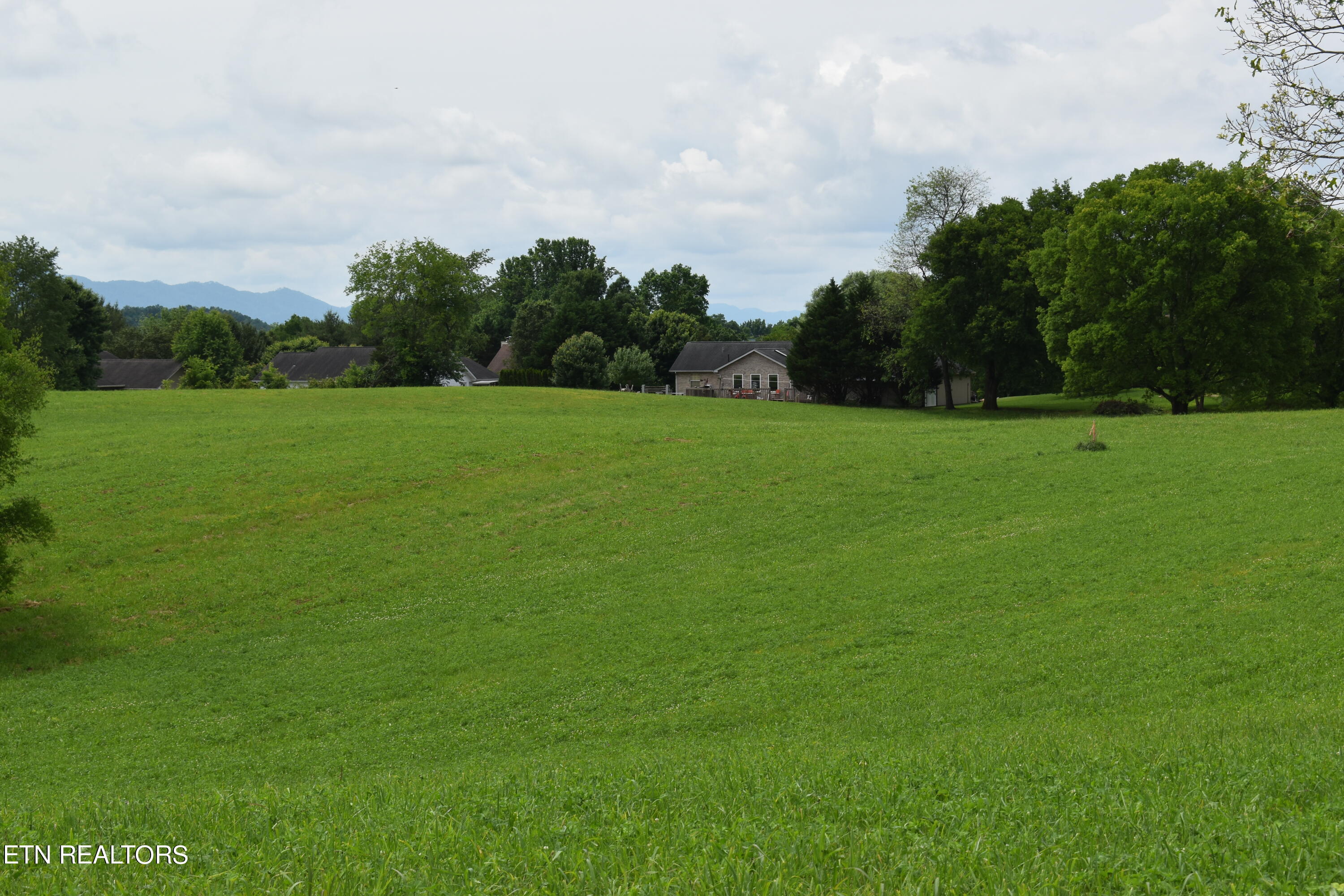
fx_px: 3080
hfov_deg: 24.6
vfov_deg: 16.6
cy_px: 448
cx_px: 672
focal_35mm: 82
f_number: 11
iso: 100
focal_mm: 55
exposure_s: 1/200
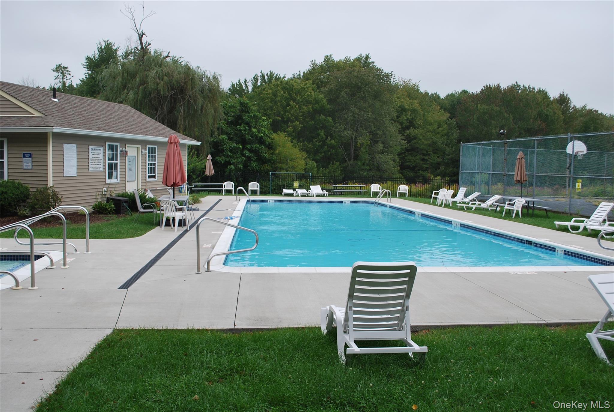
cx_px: 307
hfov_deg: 57.1
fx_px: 564
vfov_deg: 40.1
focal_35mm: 33
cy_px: 206
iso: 110
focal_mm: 22
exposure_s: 1/125
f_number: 5.6
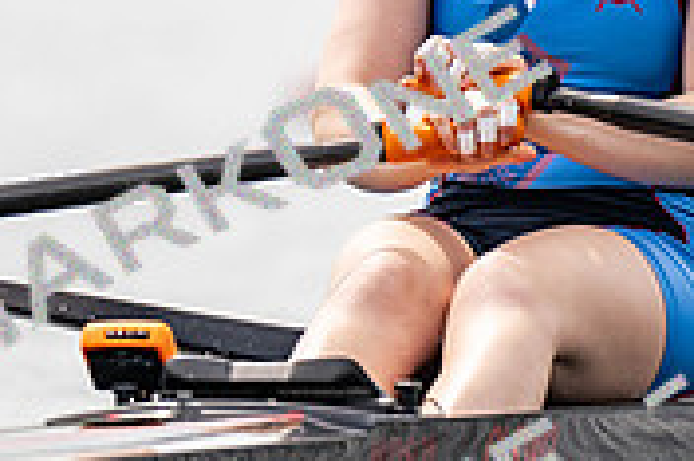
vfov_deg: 0.7
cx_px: 434
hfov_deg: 1.0
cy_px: -6
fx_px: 38153
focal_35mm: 1981
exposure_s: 1/2500
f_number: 4
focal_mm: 600
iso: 220
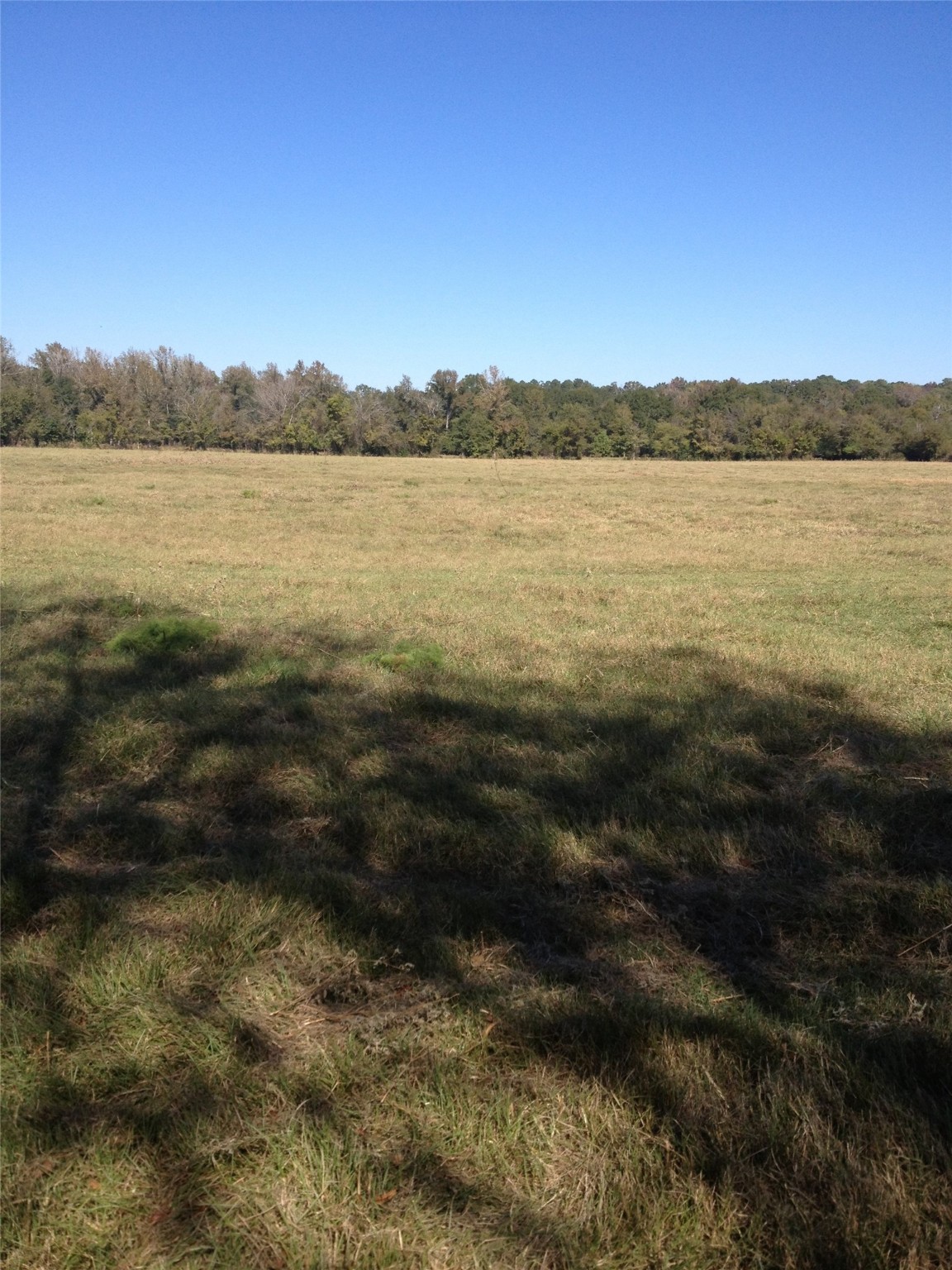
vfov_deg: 52.6
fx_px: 1283
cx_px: 476
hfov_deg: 40.7
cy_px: 635
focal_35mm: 35
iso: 50
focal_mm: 4.28
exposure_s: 1/1200
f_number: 2.4
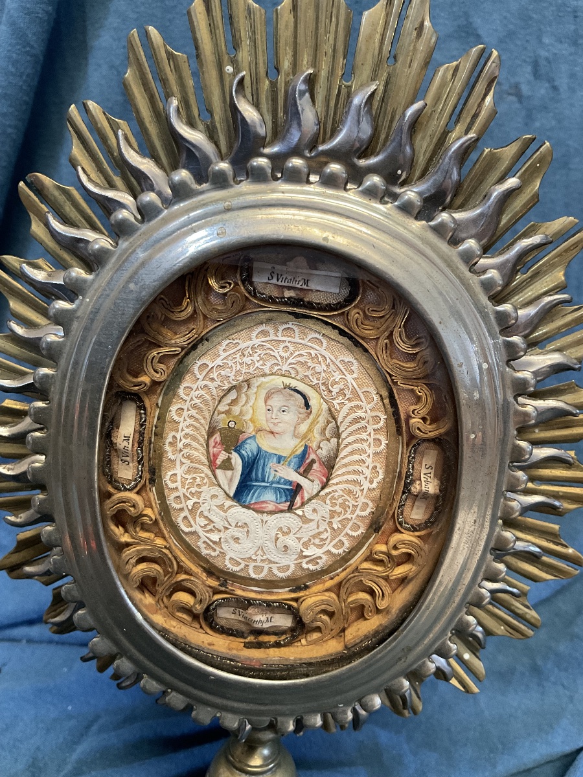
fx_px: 651
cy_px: 388
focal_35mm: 29
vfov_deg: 61.7
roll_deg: -1.4
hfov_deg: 48.2
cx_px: 292
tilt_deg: -21.2
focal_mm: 3
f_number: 1.8
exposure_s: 1/40
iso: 200
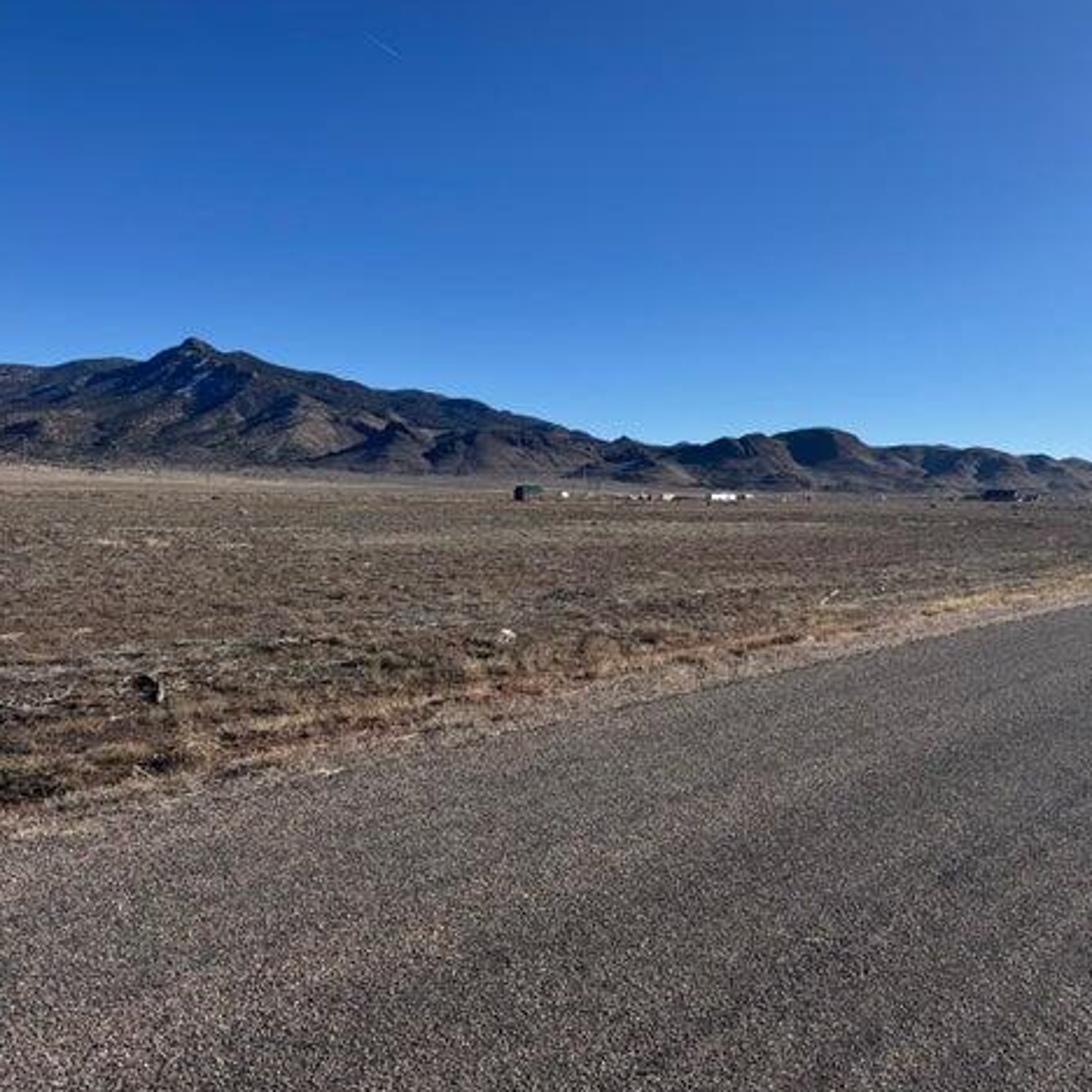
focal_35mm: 29
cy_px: 551
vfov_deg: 55.6
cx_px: 737
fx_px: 1035
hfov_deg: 54.4
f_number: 1.78
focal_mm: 6.76
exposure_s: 1/5814
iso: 80
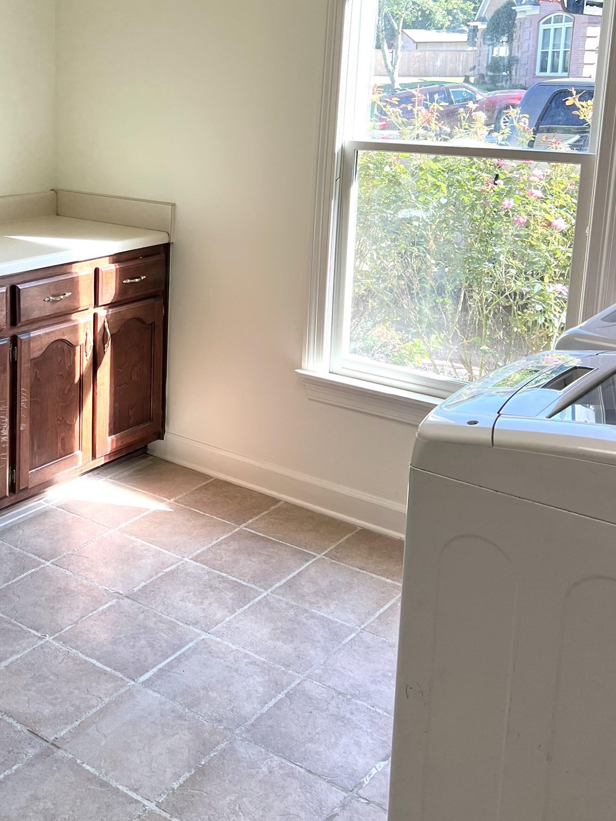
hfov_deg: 32.8
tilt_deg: -10.7
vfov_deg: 43.2
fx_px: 1020
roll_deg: -0.7
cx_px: 141
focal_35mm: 43
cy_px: 271
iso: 40
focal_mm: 5.7
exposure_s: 1/190
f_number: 1.5
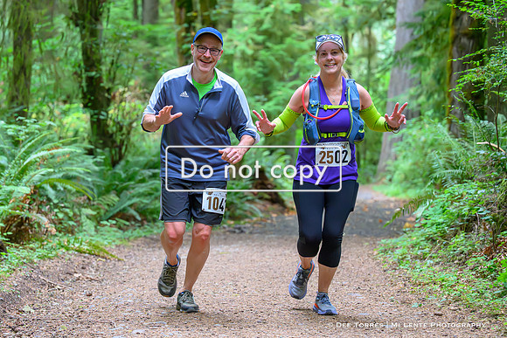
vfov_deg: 14.7
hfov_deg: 21.7
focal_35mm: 93
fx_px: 1315
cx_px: 169
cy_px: 155
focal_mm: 70
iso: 8000
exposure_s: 1/800
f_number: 3.2
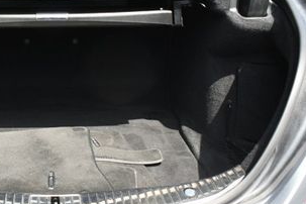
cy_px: 91
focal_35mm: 57
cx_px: 49
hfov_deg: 33.7
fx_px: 484
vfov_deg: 23.8
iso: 320
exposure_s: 1/250
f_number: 5.6
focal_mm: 18
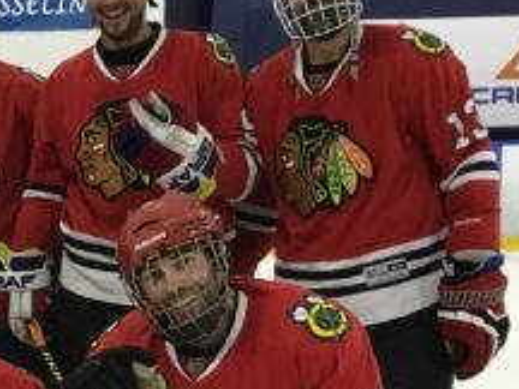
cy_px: 331
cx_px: -125
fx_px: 1544
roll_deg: +1.7
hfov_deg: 18.0
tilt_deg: -7.0
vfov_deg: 14.3
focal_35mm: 103
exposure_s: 1/30
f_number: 2.2
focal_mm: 4.15
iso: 100
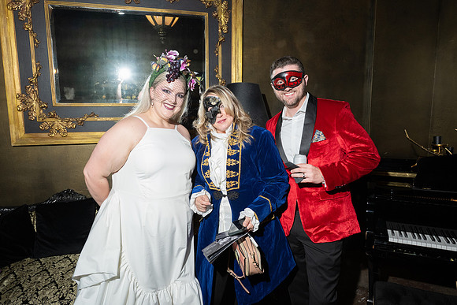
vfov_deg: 53.2
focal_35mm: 24
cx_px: 228
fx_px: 305
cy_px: 152
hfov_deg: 73.7
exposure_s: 1/200
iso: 2000
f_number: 5
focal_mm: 24
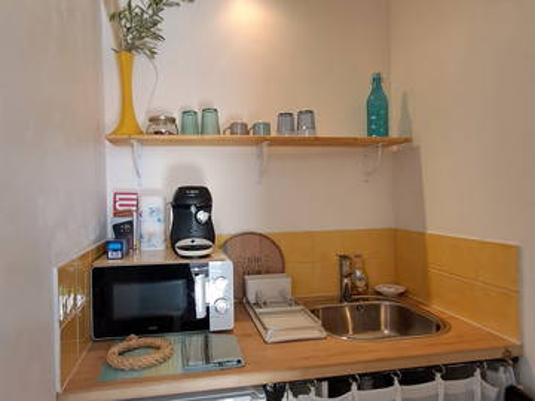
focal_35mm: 16
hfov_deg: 94.5
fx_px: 247
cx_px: 268
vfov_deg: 78.1
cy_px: 200
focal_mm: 1.64
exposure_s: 1/50
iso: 160
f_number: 2.2
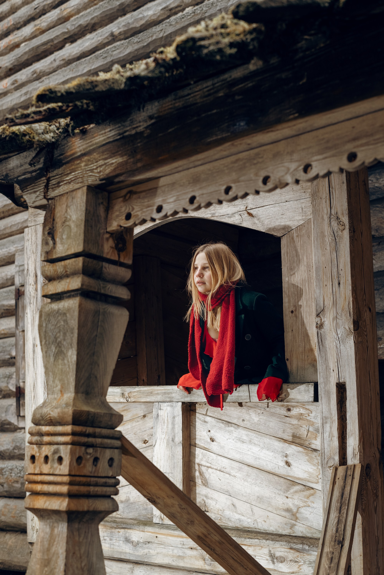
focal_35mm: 50
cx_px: 192
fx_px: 800
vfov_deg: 39.6
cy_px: 288
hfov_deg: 27.0
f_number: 5
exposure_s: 1/250
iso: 500
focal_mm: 50
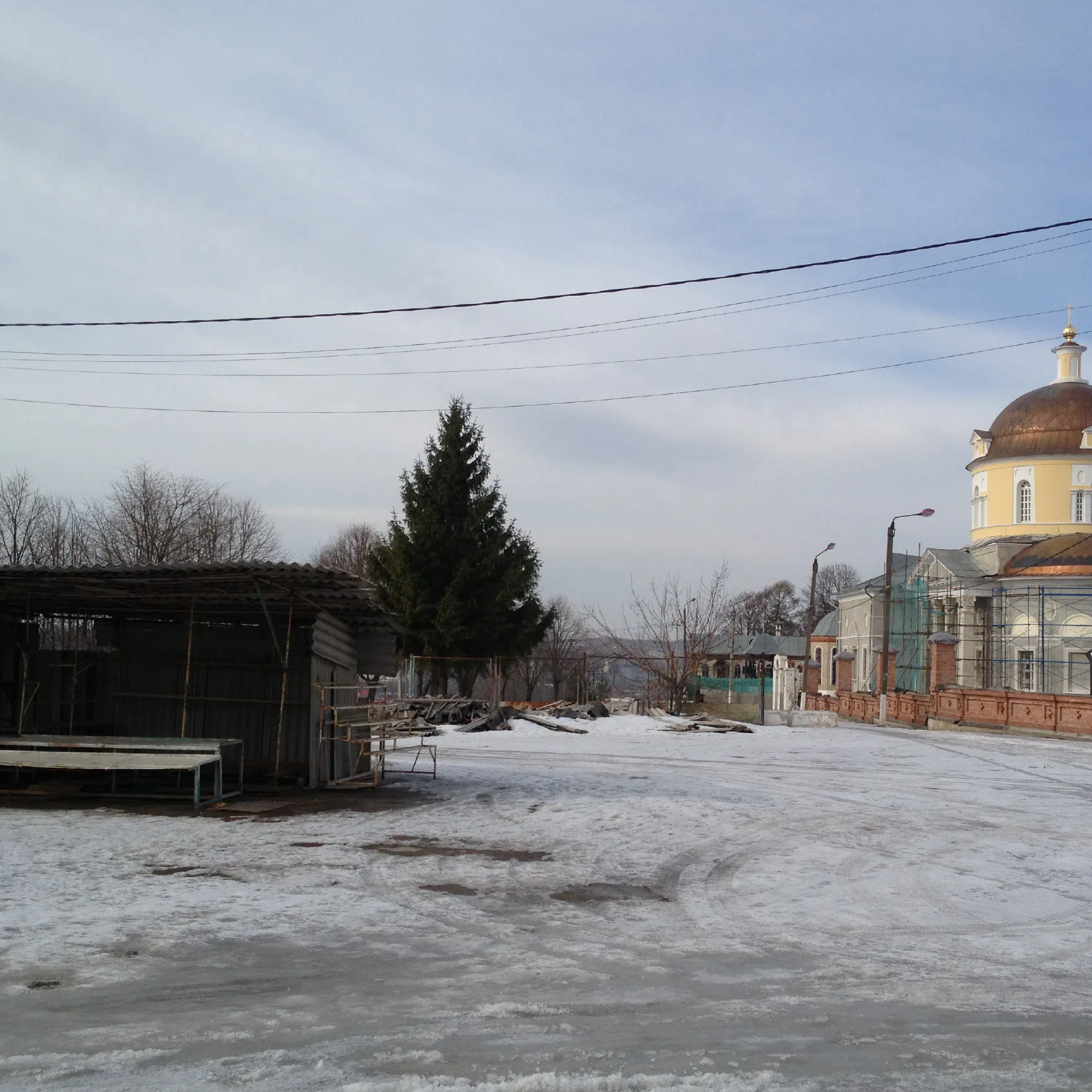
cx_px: 633
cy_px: 544
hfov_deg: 39.9
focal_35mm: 42
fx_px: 1499
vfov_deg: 40.0
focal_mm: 4.28
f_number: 2.4
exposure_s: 1/2045
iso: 50
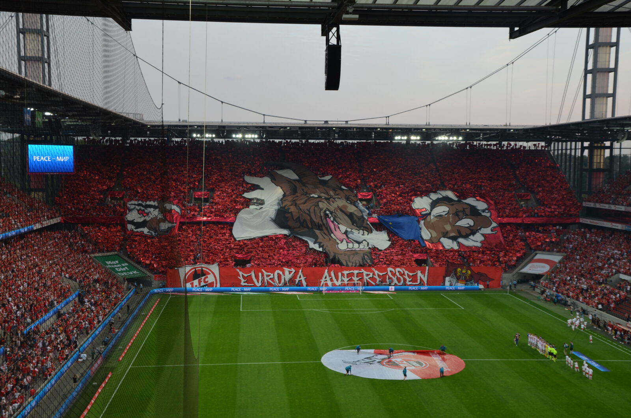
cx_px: 316
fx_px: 787
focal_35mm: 45
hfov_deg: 43.7
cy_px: 209
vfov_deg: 29.7
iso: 320
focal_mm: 30
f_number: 5.6
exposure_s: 1/125
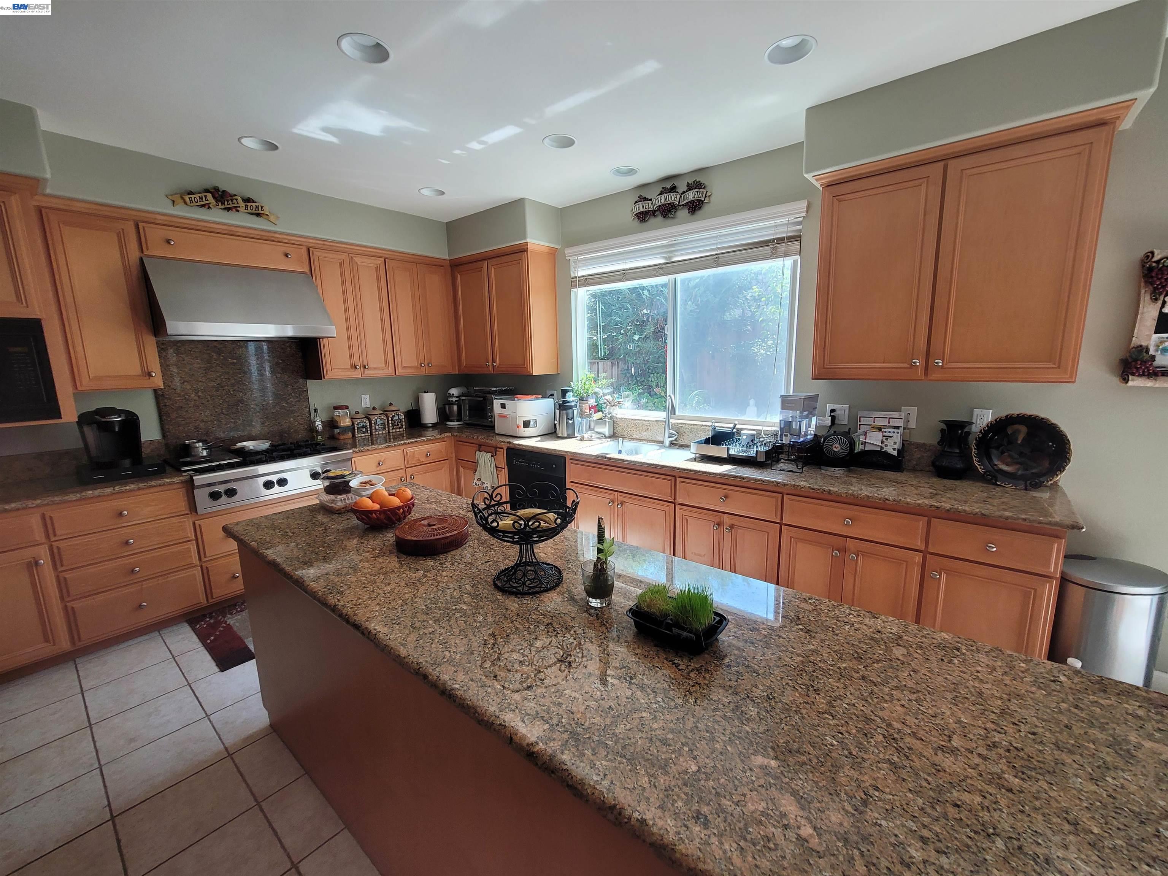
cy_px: 438
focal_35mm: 13
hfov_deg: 106.2
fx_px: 439
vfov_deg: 89.9
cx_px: 584
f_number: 2.2
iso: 100
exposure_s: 1/120
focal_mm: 2.2
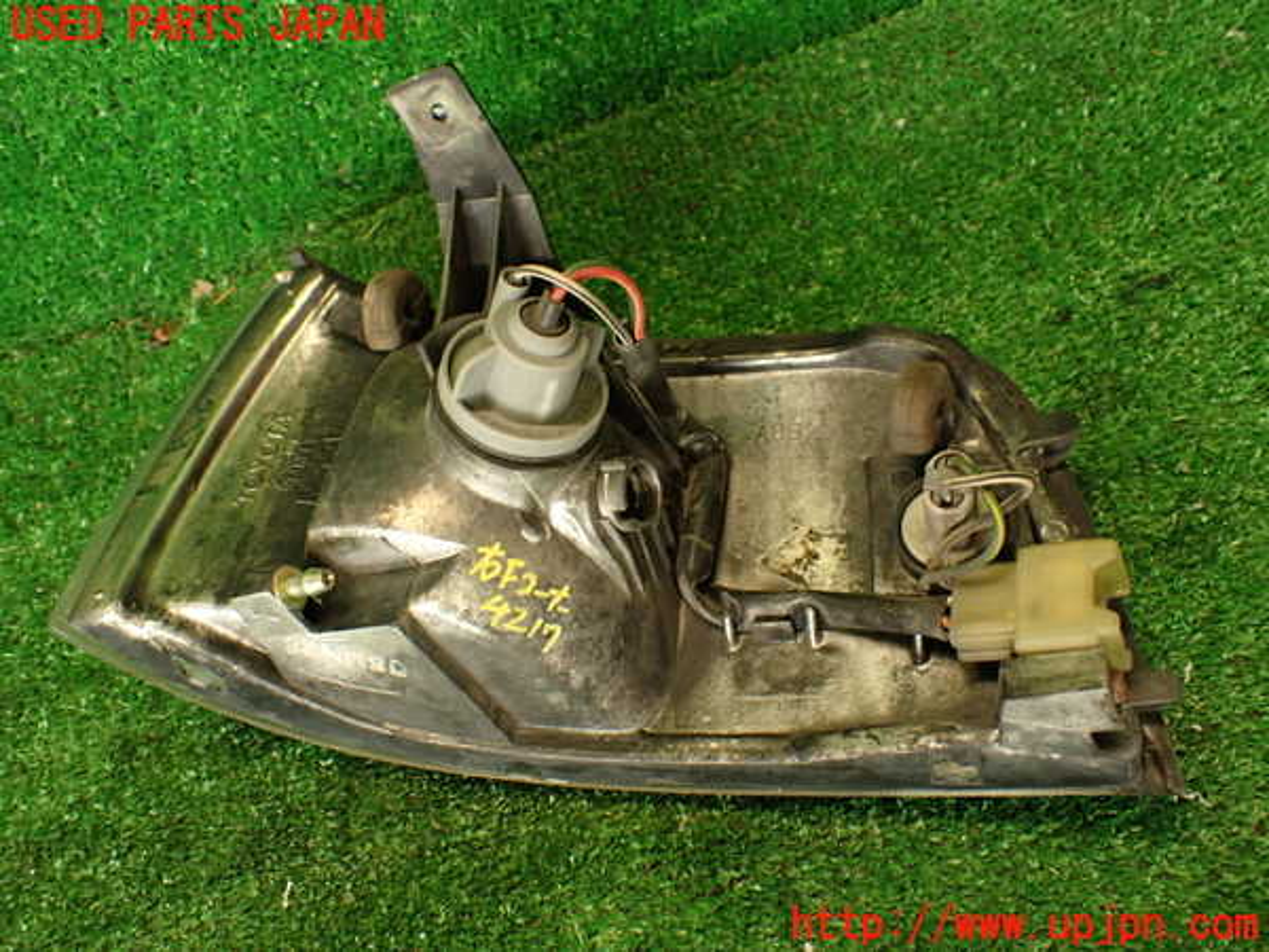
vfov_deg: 44.2
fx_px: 1173
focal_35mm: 32
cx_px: 634
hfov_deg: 56.8
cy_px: 476
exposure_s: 1/30
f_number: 2.4
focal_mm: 5.79
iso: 200
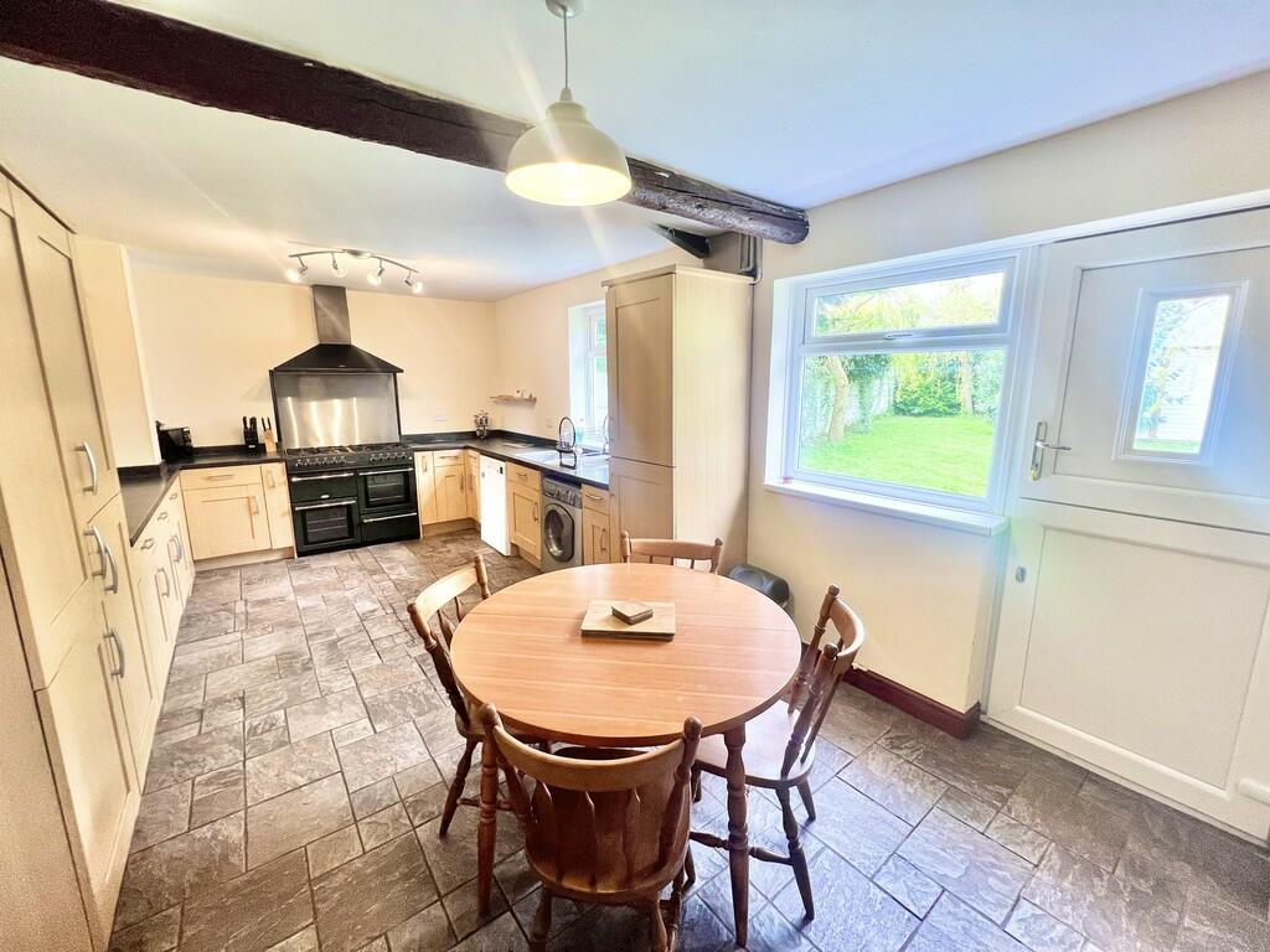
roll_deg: -0.5
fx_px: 477
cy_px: 476
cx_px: 635
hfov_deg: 106.2
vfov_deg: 89.9
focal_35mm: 13
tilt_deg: -11.3
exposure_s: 1/100
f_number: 1.8
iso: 100
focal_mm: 1.57
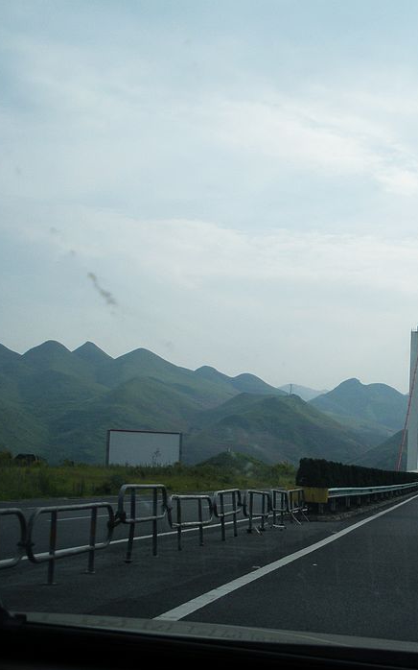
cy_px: 337
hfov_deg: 22.0
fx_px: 1021
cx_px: 448
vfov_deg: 36.3
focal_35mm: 56
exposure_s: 1/747
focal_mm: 6.3
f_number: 3.5
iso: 64
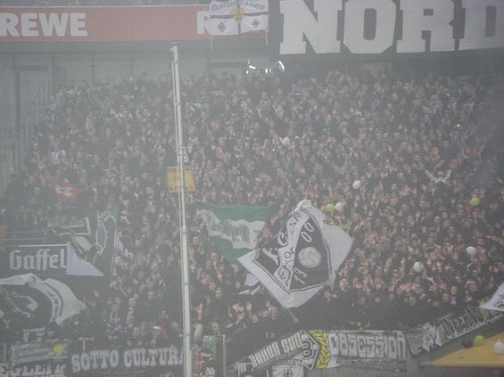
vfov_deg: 8.8
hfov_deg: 11.7
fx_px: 2459
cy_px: 188
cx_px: 252
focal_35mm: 169
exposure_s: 1/125
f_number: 4.4
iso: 640
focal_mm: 27.9
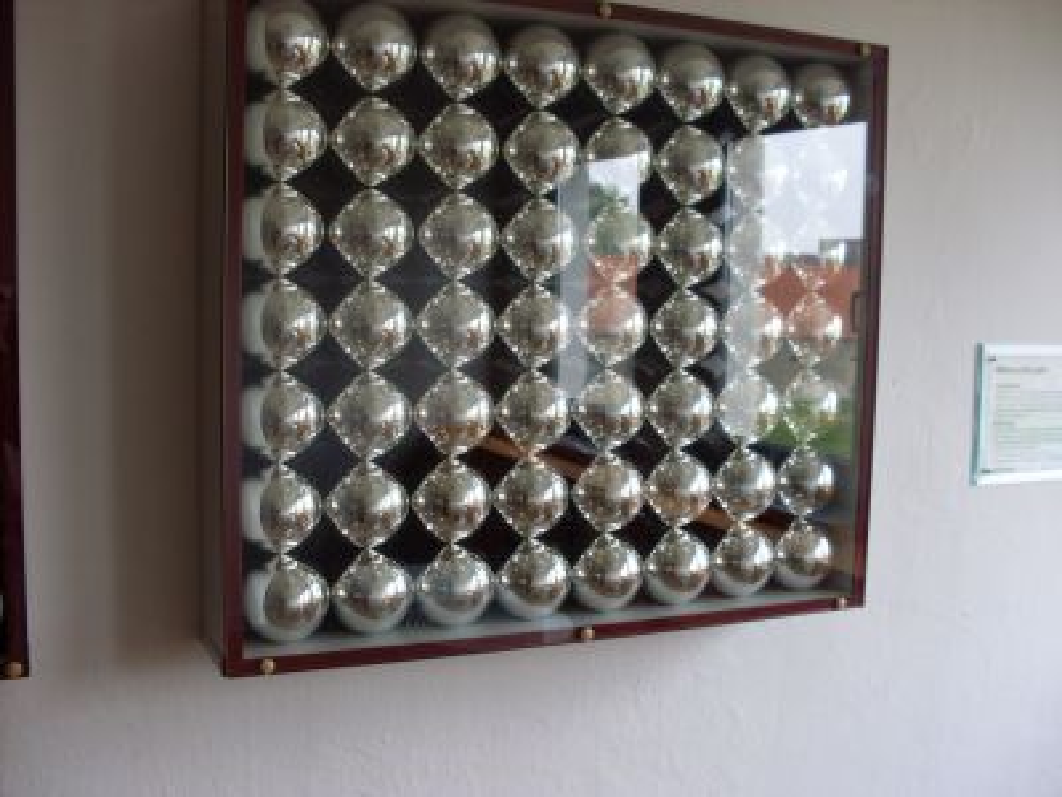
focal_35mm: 38
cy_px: 398
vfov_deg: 37.7
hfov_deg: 49.0
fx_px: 1166
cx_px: 531
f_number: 2.8
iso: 100
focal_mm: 6.3
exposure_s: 1/60
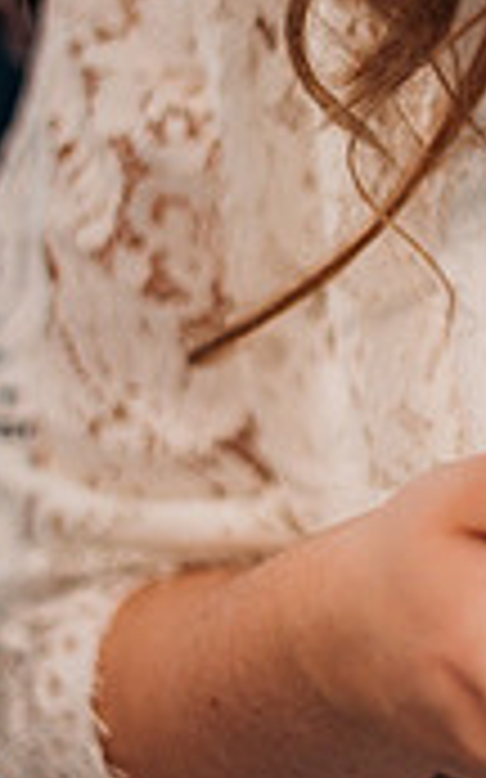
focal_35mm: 171
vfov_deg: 12.2
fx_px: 3627
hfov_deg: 7.5
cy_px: 236
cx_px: 774
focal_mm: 50
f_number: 1.4
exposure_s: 1/400
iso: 250
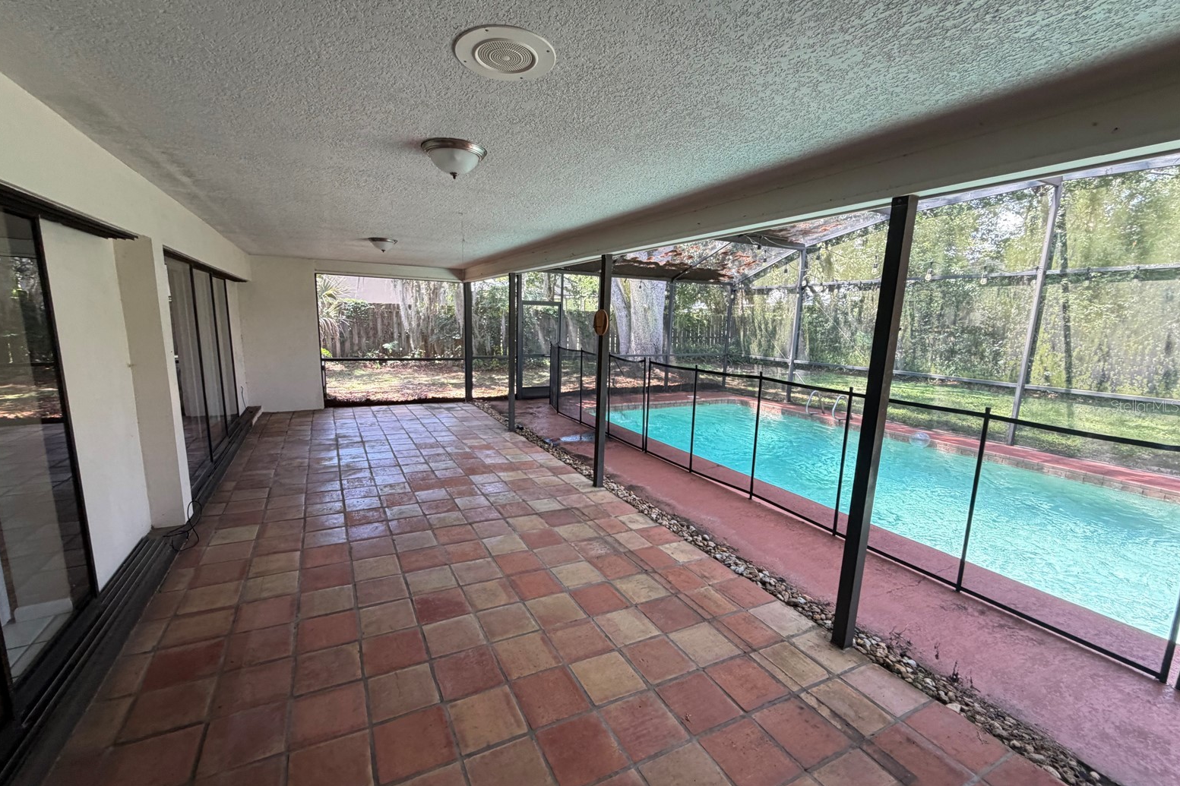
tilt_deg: -10.1
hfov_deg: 100.4
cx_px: 574
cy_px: 406
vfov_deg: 77.3
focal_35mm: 15
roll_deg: -1.2
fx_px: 492
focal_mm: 2.22
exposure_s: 1/121
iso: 200
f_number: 2.2
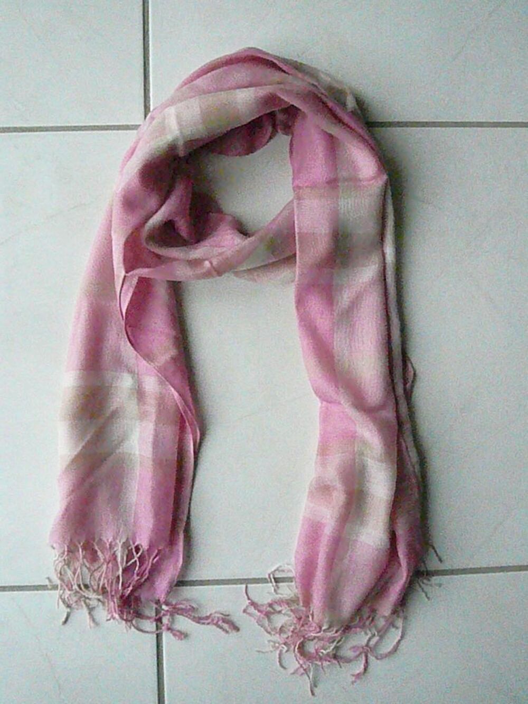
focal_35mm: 34
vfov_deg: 54.0
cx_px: 264
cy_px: 352
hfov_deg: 41.8
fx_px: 691
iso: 3200
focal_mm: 5.4
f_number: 9
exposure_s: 1/250
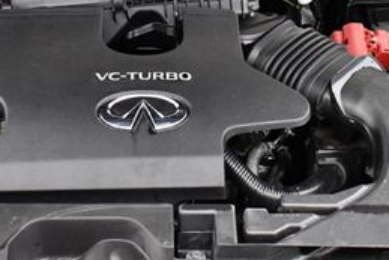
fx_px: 962
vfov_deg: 15.3
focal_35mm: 89
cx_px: 164
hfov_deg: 22.8
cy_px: 86
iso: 3200
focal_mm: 18
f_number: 3.5
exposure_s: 1/125
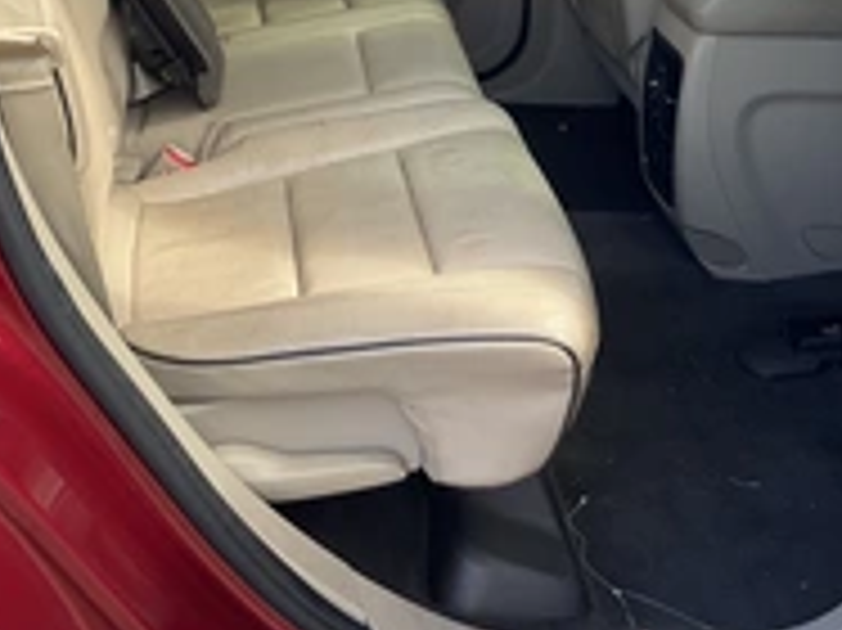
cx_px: 414
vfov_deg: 22.5
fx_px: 1507
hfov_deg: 31.2
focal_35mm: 62
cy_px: -36
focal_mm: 3
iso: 20
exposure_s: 1/122
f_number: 1.8
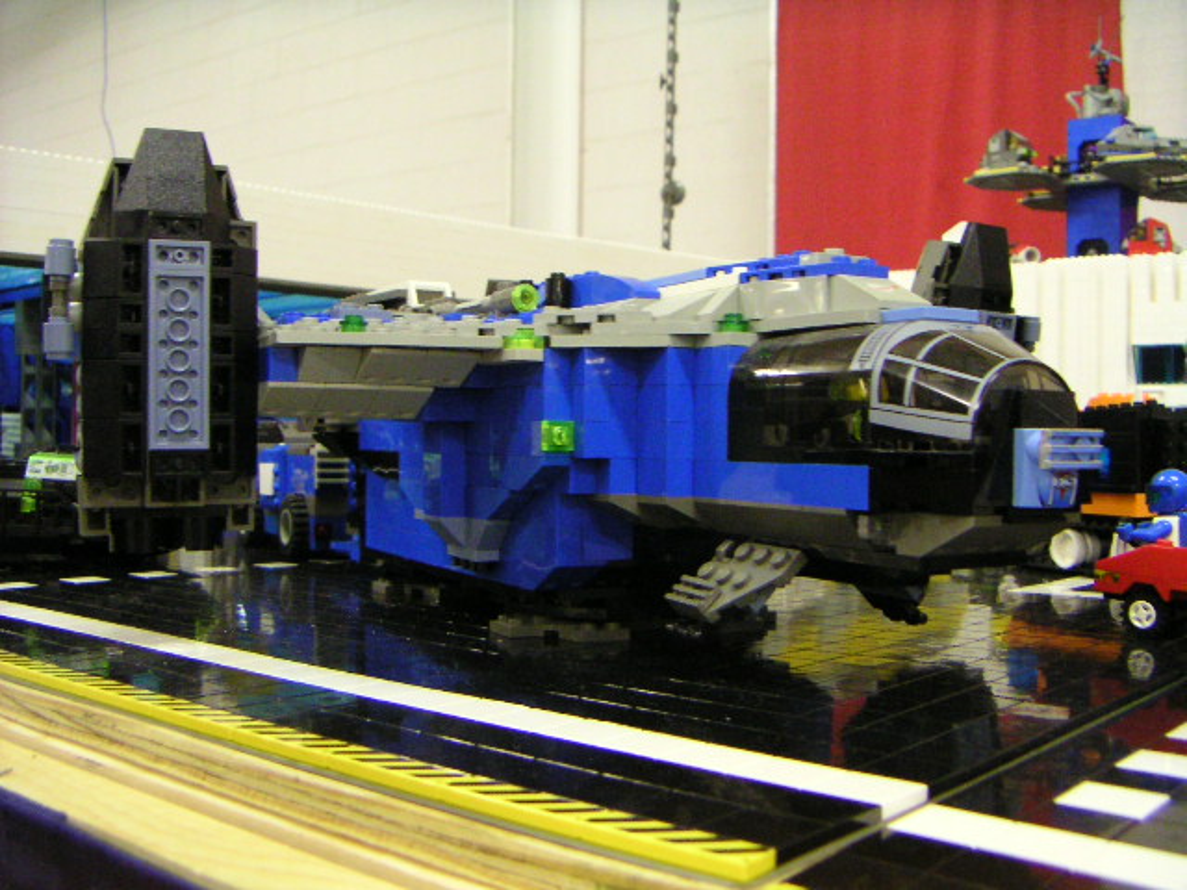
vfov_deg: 38.7
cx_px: 594
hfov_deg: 50.1
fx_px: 1269
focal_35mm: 37
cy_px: 445
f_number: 2.8
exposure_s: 1/20
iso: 400
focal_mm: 4.8
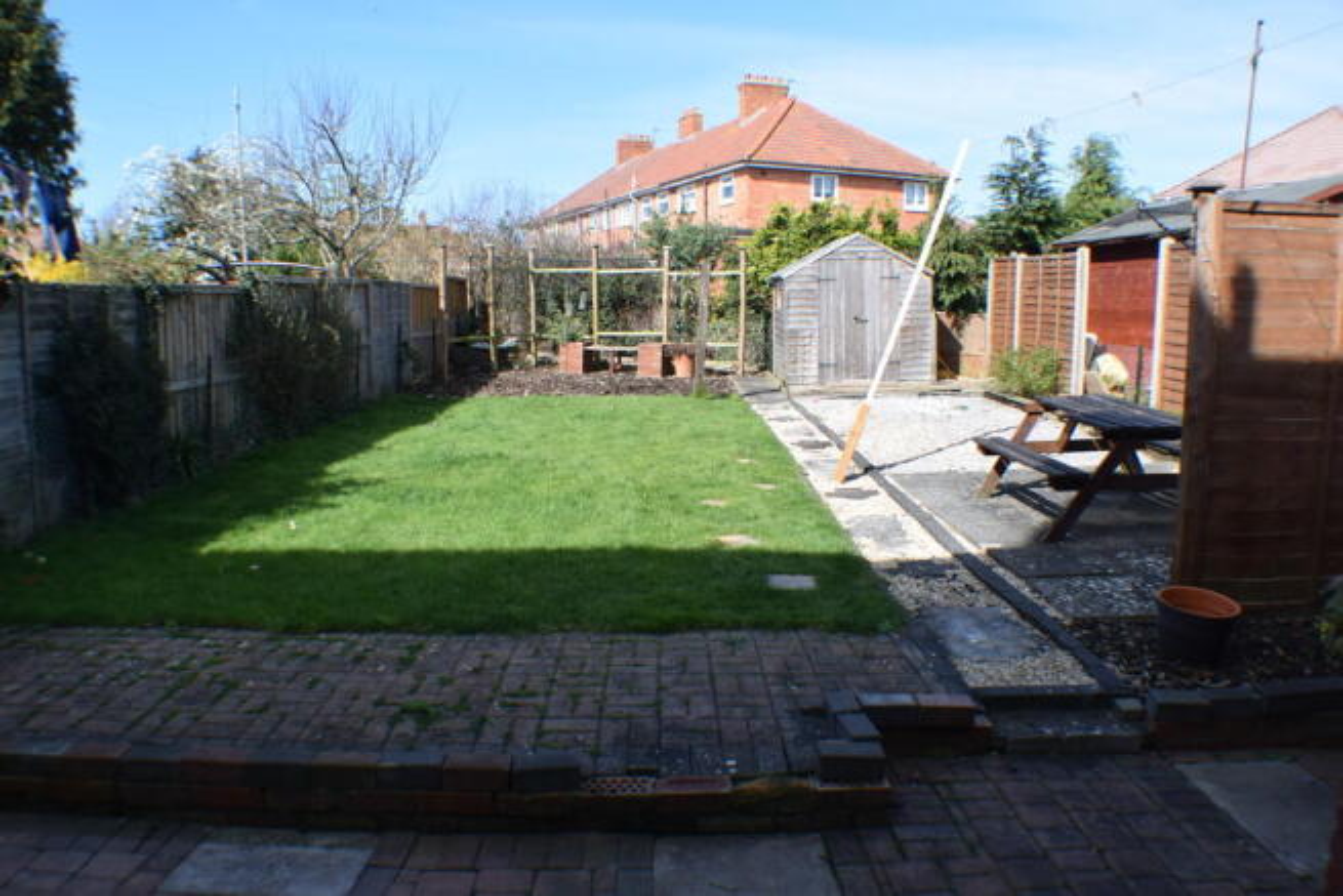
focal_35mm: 34
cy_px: 448
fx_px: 1287
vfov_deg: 38.4
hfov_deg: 55.1
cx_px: 672
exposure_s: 1/320
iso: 200
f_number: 9
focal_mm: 23
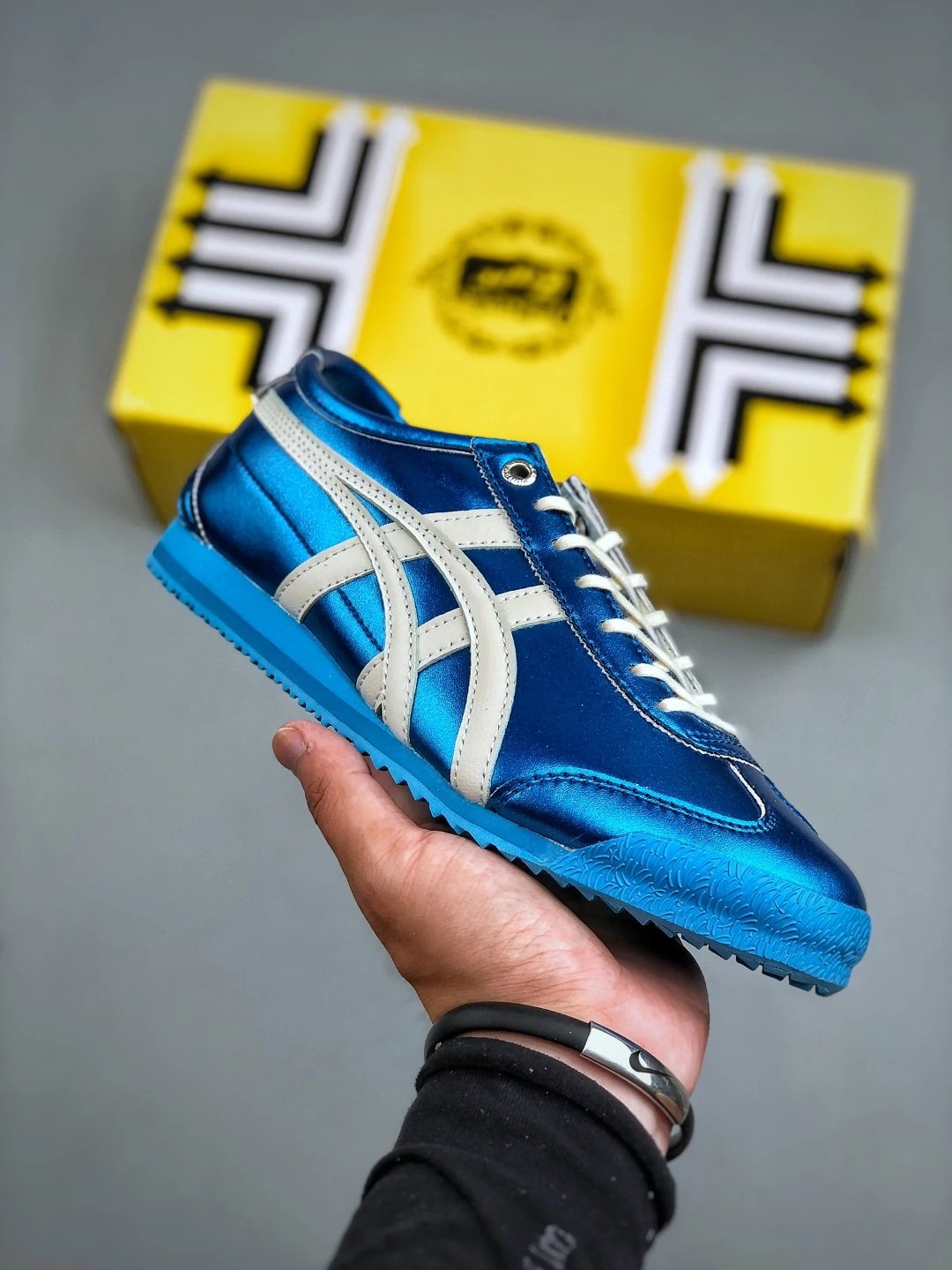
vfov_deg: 33.8
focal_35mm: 57
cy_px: 635
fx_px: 2090
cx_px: 476
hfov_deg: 25.7
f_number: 2.8
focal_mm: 6.6
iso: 40
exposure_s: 1/100
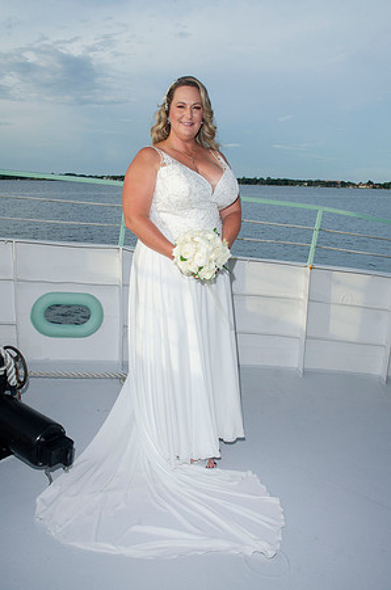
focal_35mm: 36
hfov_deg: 36.7
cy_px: 295
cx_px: 196
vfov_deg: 53.2
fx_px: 589
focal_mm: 24
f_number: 8
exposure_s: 1/250
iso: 100
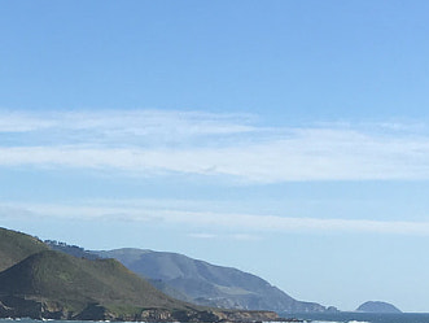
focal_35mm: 140
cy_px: 445
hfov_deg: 13.7
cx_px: -73
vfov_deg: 10.3
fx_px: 1737
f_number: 2.2
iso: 25
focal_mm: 4.15
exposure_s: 1/1538
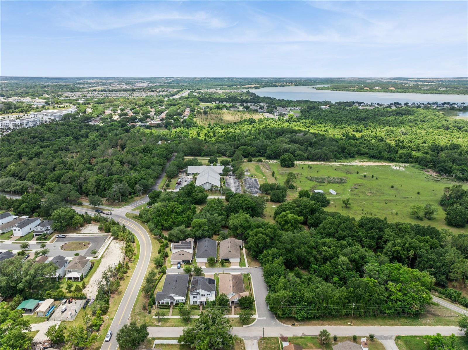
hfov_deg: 71.6
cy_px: 175
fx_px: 324
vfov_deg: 56.7
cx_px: 234
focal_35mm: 24
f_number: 2.8
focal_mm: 12.3
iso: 170
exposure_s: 1/2000
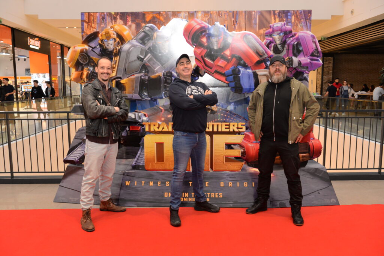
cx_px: 192
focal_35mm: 32
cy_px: 128
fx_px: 341
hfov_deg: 58.7
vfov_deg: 41.1
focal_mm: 32
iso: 1250
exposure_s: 1/60
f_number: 7.1
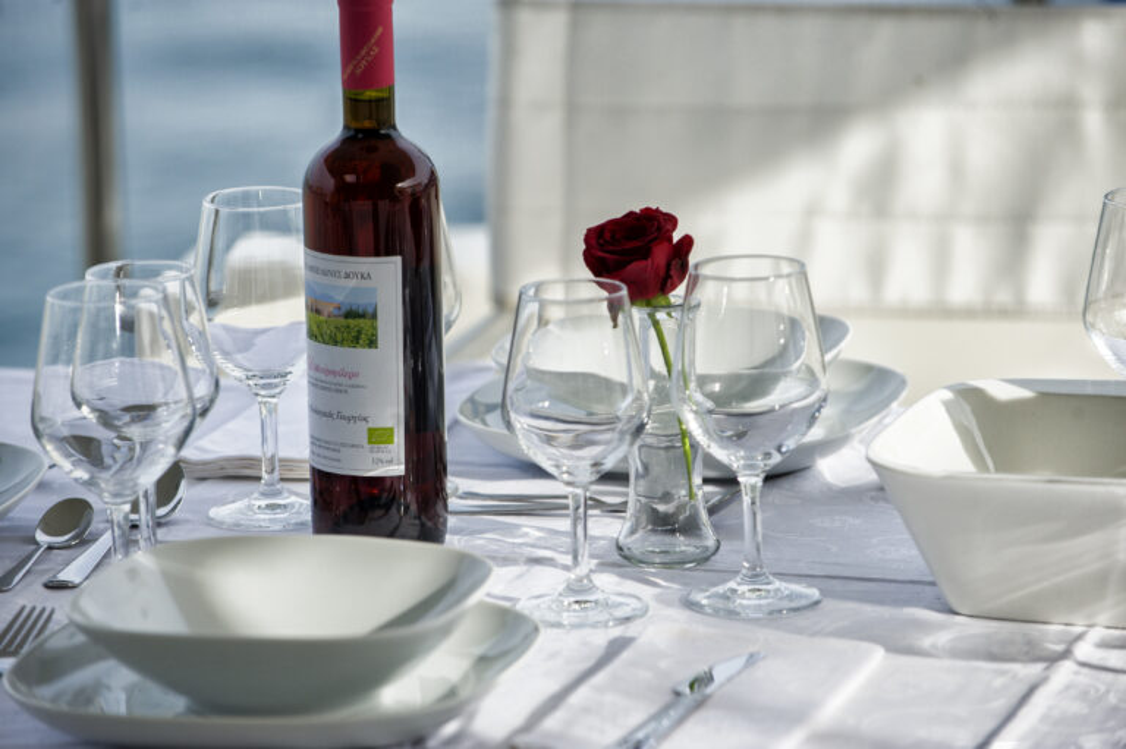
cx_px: 563
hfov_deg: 10.3
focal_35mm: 200
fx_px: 6251
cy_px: 374
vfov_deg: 6.9
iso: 400
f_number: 5.6
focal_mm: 200
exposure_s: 1/2000
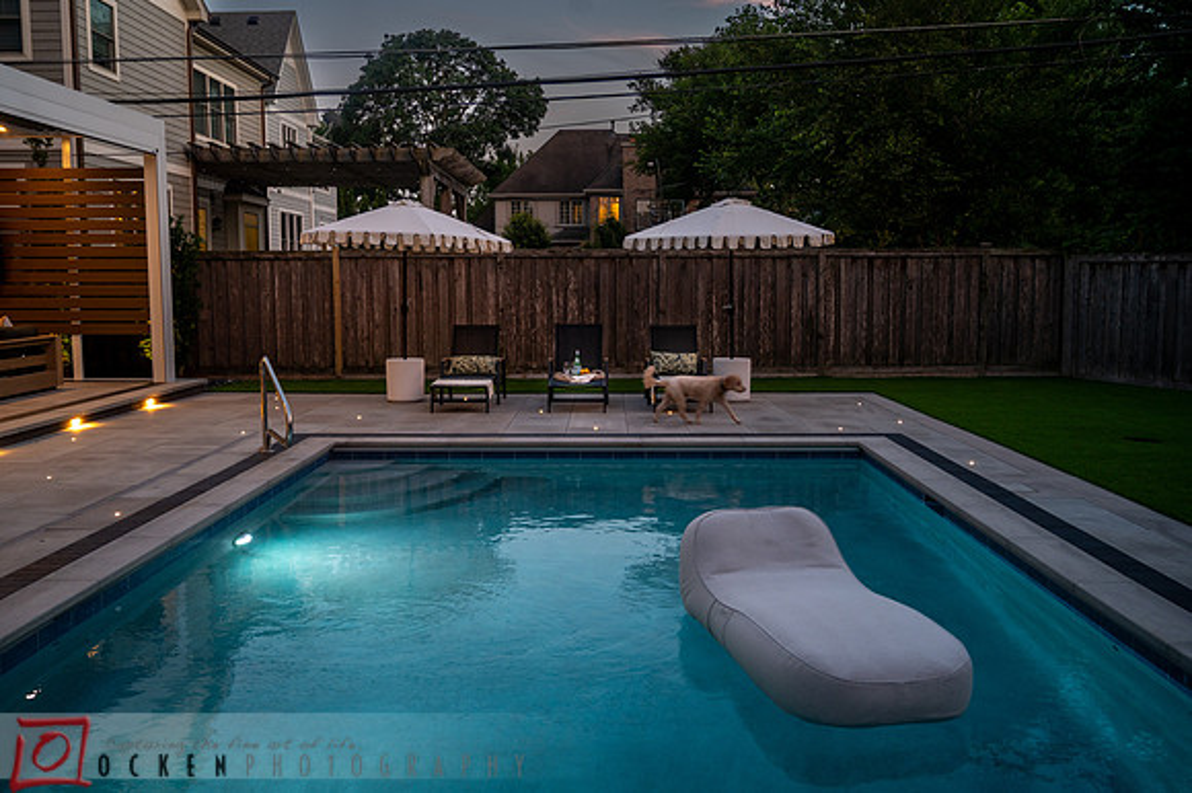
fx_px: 1052
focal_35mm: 32
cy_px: 396
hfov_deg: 59.1
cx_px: 596
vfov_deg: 41.3
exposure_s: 1/50
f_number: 4
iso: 800
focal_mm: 31.5
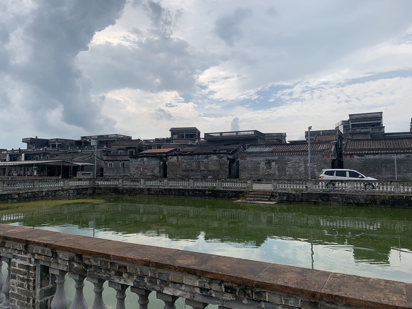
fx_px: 309
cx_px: 206
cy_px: 154
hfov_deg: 67.3
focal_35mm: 26
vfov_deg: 53.1
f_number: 1.8
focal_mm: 4.25
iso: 25
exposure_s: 1/2075
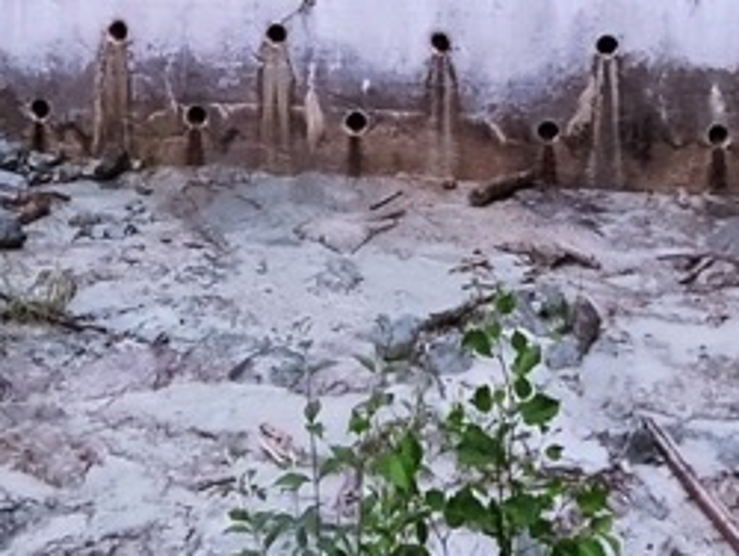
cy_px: -225
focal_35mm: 48
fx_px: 1026
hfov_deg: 39.6
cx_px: 411
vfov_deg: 24.9
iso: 54
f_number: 2.2
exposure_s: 1/100
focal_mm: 1.6
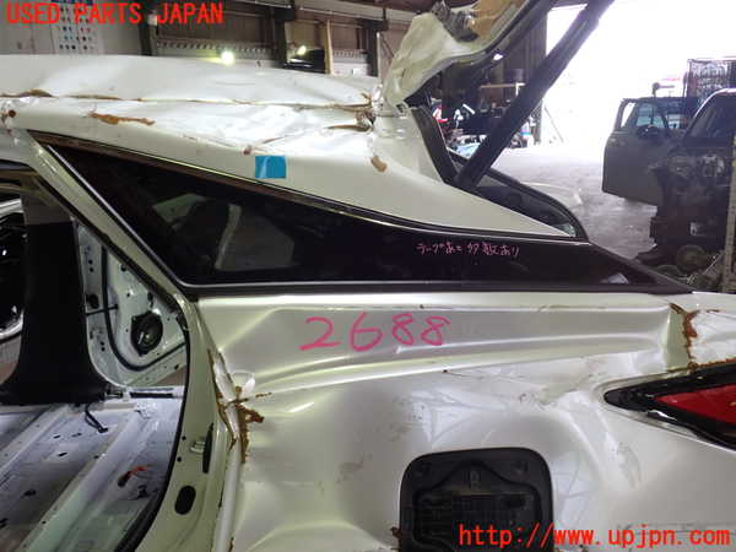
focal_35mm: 30
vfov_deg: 46.8
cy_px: 276
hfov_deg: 60.0
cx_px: 368
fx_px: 638
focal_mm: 5.4
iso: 125
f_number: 2.3
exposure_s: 1/60
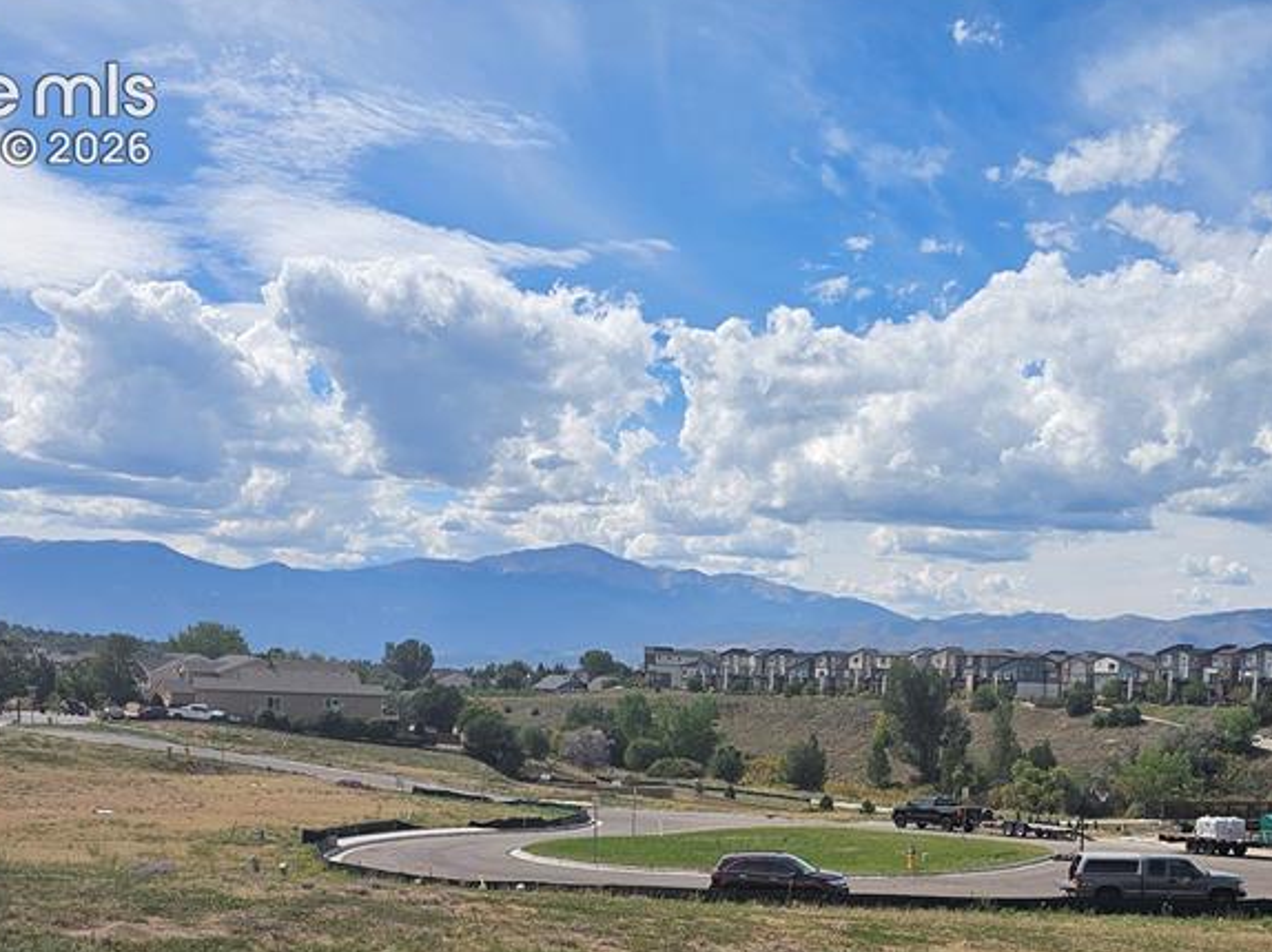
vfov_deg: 33.6
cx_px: 858
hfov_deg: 45.0
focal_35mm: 41
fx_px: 1506
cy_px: 818
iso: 10
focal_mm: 6.3
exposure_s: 1/1272
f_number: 1.7
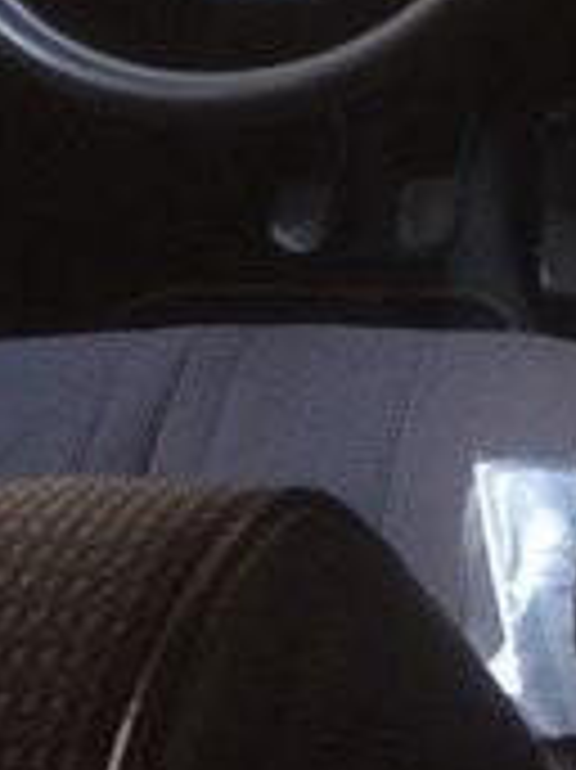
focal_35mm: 84
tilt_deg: -14.6
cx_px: 716
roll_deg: -1.6
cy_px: -140
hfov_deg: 16.7
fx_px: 1866
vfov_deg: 21.7
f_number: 2.2
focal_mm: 4.15
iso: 160
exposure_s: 1/33
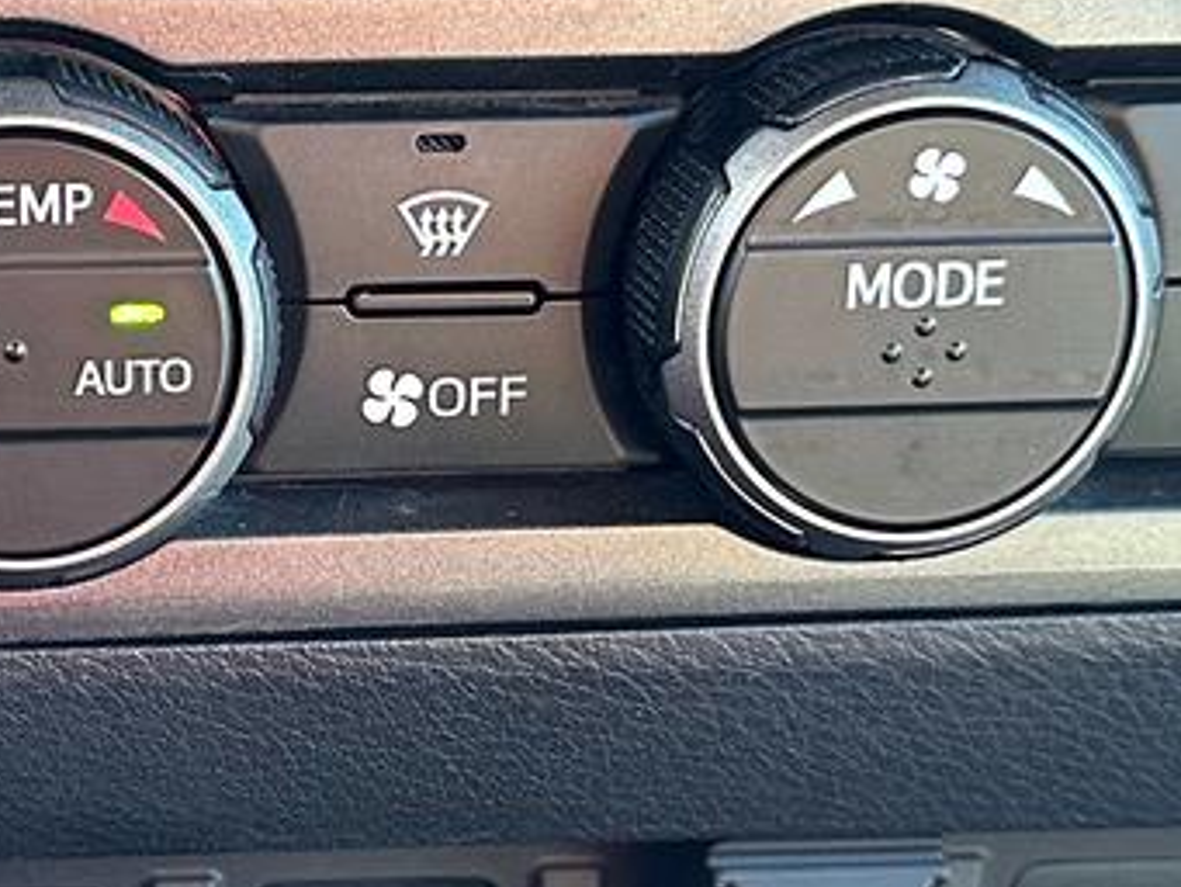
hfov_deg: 21.4
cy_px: 579
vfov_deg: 16.4
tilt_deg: -29.7
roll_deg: -3.2
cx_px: 166
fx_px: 3072
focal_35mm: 90
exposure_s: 1/60
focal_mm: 6.86
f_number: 1.78
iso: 500
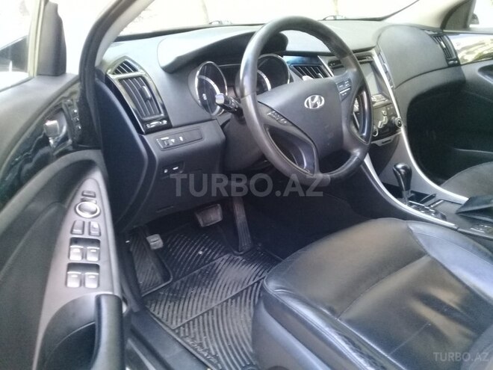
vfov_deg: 45.4
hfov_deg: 58.4
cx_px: 246
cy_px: 185
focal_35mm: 31
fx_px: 442
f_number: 2.2
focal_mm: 3.3
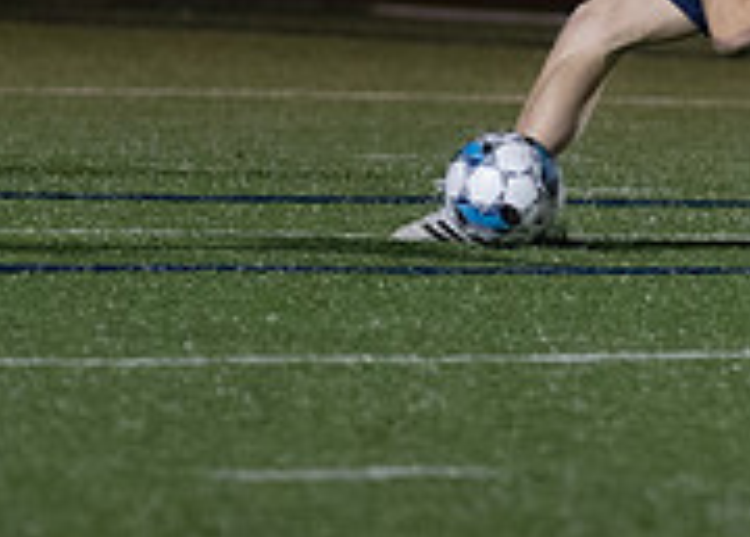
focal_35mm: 1110
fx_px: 23670
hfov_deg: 1.8
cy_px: -23
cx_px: 965
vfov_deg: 1.3
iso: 1250
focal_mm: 135
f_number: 1.8
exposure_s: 1/1250
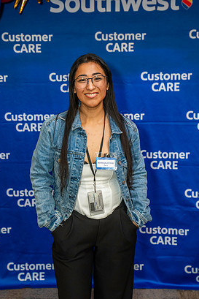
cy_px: 145
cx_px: 99
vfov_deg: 26.3
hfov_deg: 17.7
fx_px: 638
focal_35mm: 77
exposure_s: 1/160
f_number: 4.5
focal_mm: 70
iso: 2000
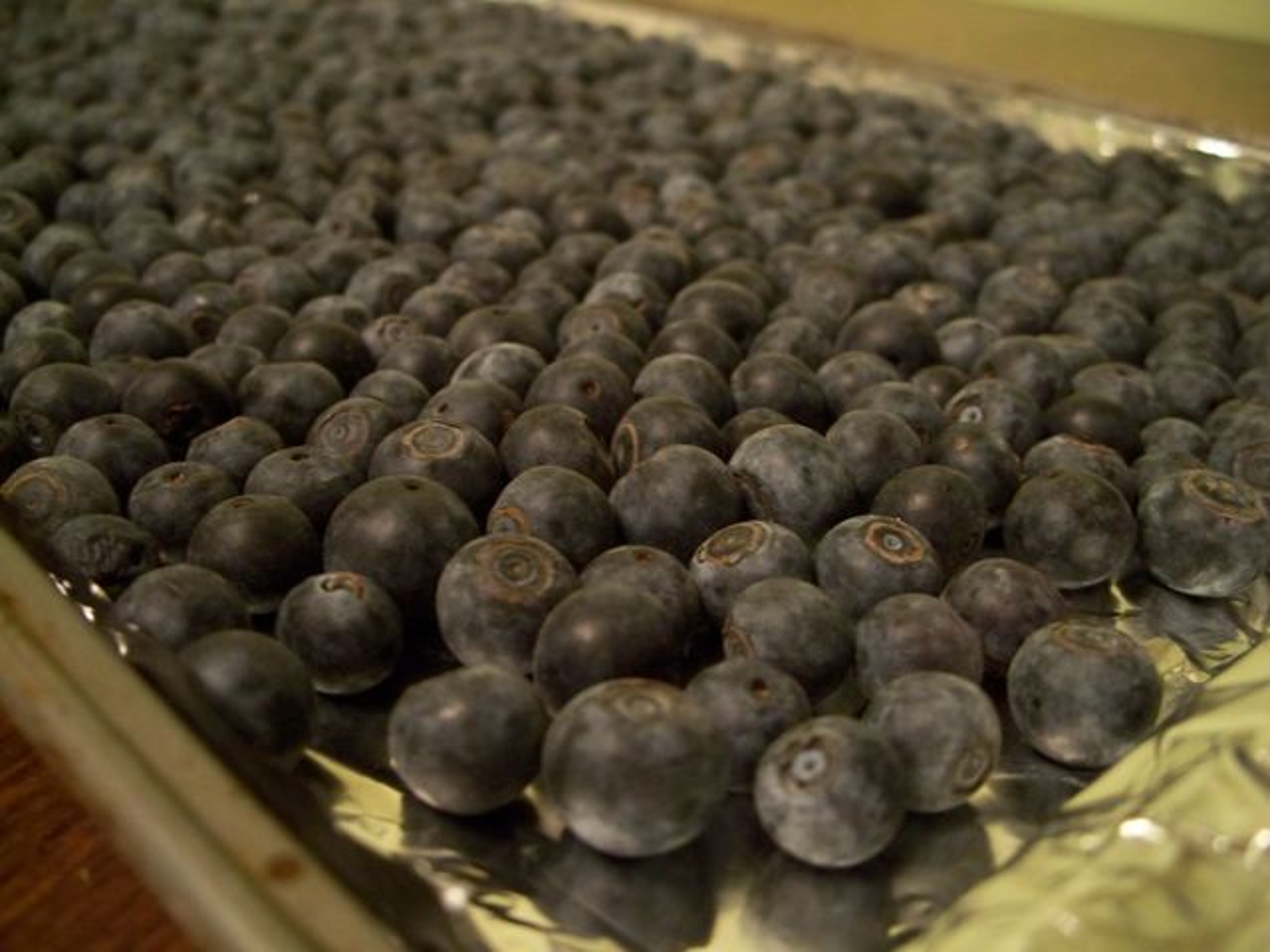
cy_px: 476
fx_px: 1357
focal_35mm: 37
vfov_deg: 38.7
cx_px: 635
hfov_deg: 50.1
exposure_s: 1/15
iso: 400
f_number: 2.8
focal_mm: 7.8
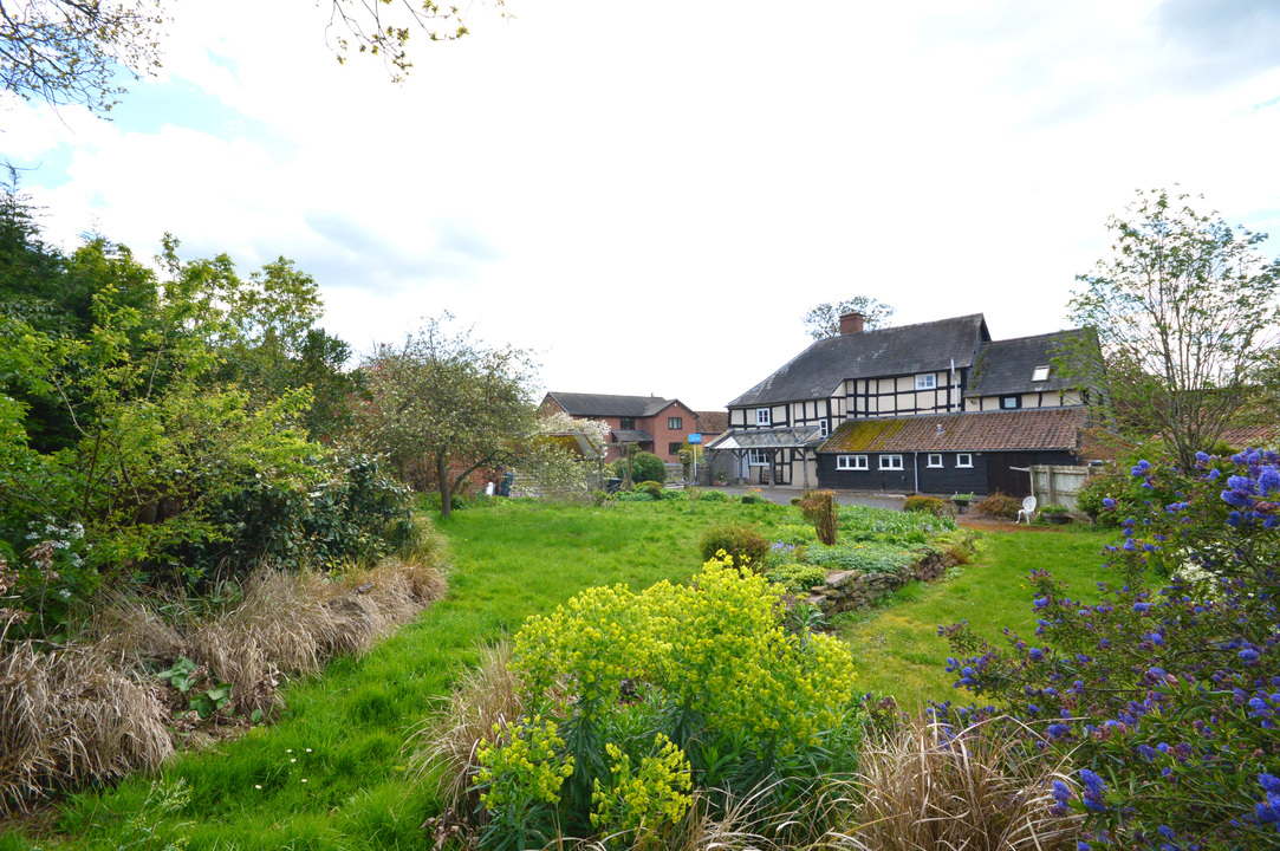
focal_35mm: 16
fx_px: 568
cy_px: 426
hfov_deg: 96.8
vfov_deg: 73.6
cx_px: 640
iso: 400
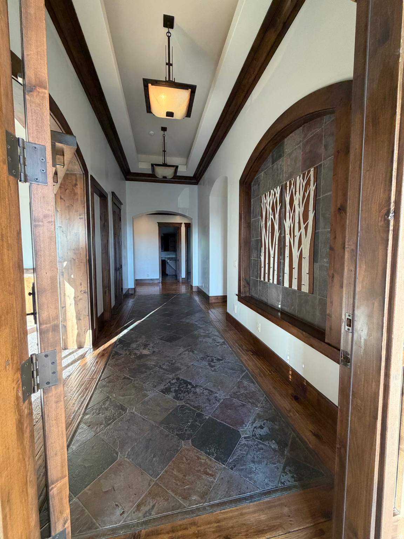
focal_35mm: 14
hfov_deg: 85.7
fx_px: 218
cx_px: 202
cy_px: 270
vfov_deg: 102.1
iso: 320
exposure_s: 1/92
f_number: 2.2
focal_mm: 2.22
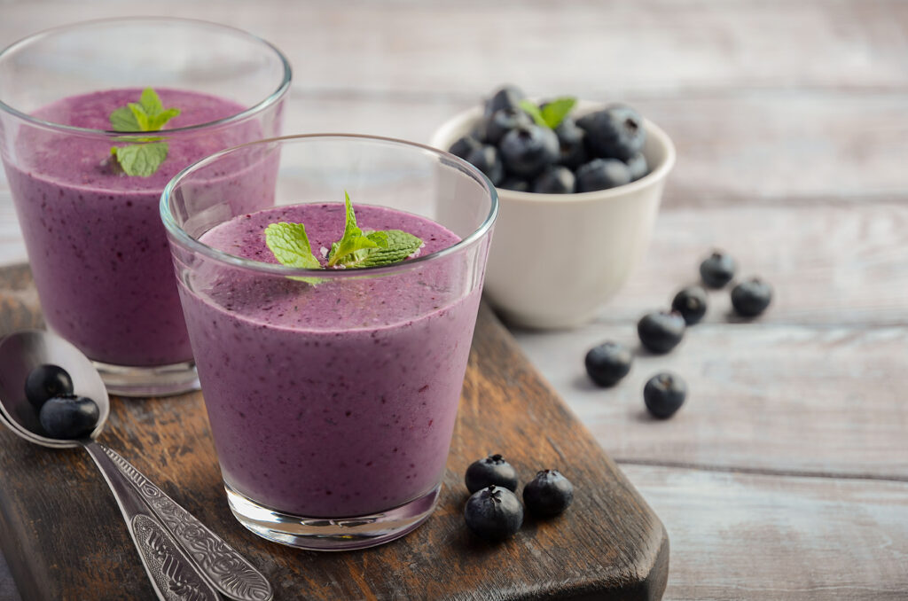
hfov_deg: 16.1
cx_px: 454
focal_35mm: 128
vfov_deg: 10.7
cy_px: 300
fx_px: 3209
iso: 100
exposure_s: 1/320
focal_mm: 85
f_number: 5.6
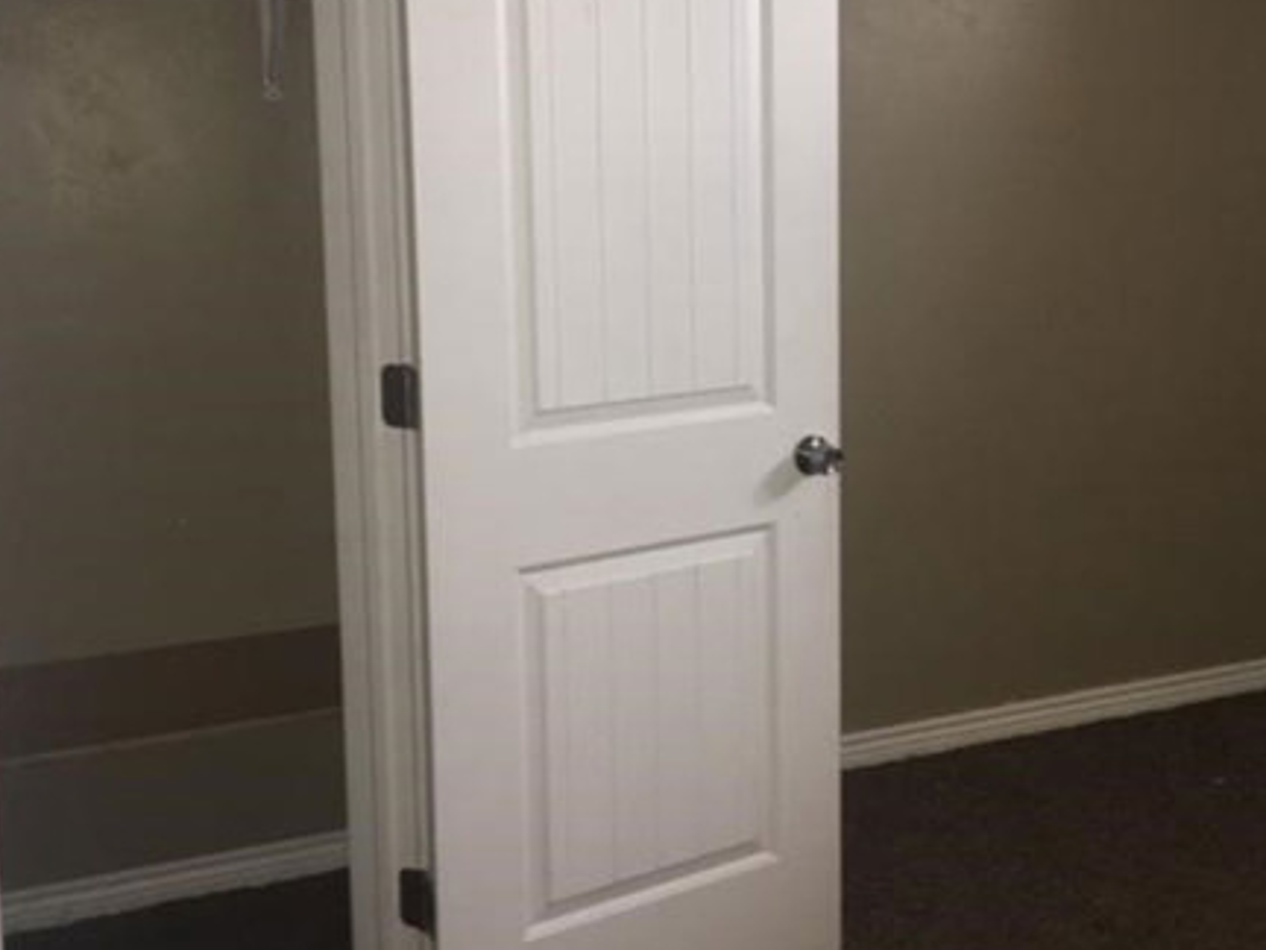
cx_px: 753
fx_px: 1573
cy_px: 308
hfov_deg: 43.7
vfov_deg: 33.3
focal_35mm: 43
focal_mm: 4.15
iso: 125
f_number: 2.2
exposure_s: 1/17
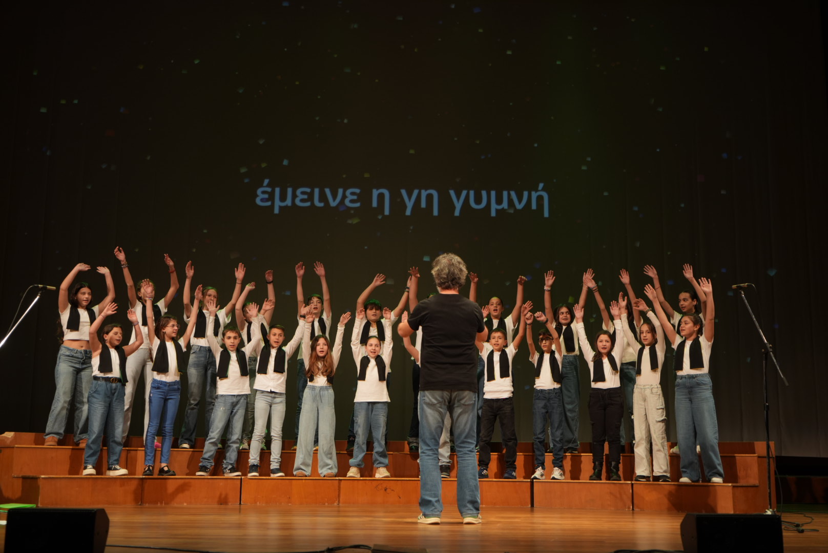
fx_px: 944
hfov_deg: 47.4
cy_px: 276
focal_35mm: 41
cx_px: 414
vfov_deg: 32.7
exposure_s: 1/200
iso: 800
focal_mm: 41
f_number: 4
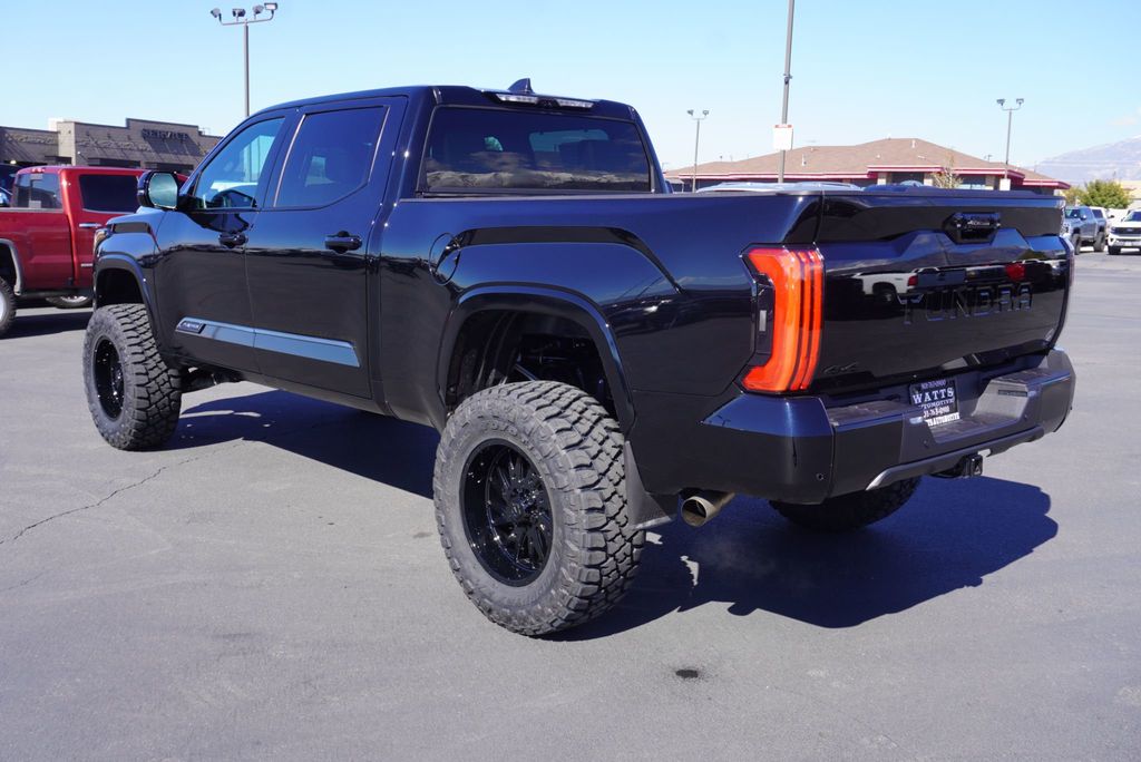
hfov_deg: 55.1
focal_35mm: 34
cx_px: 570
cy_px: 381
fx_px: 1094
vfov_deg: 38.4
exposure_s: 1/125
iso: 100
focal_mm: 23
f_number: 8
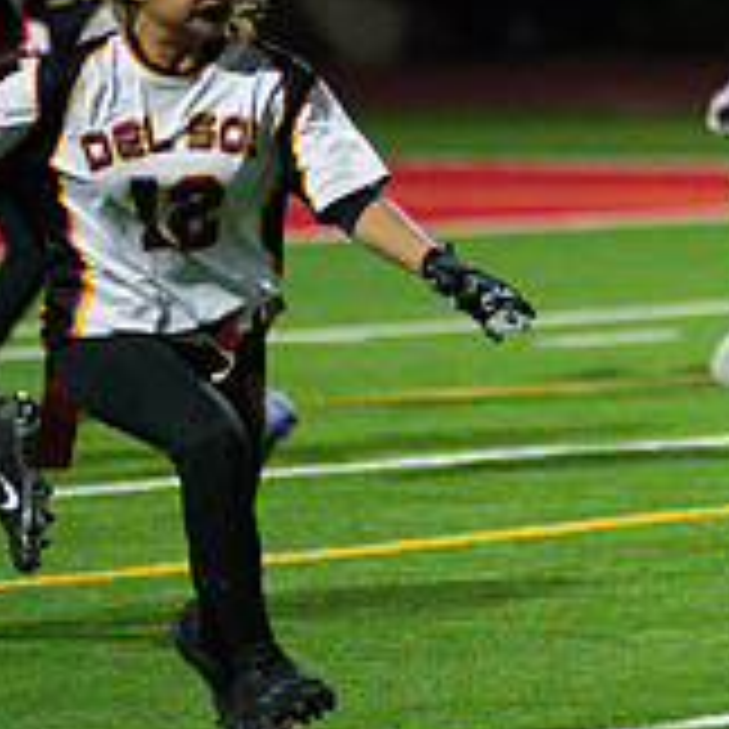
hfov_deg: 2.9
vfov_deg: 2.9
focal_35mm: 608
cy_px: 70
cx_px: 914
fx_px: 14486
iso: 12800
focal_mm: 200
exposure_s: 1/2500
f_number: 2.8
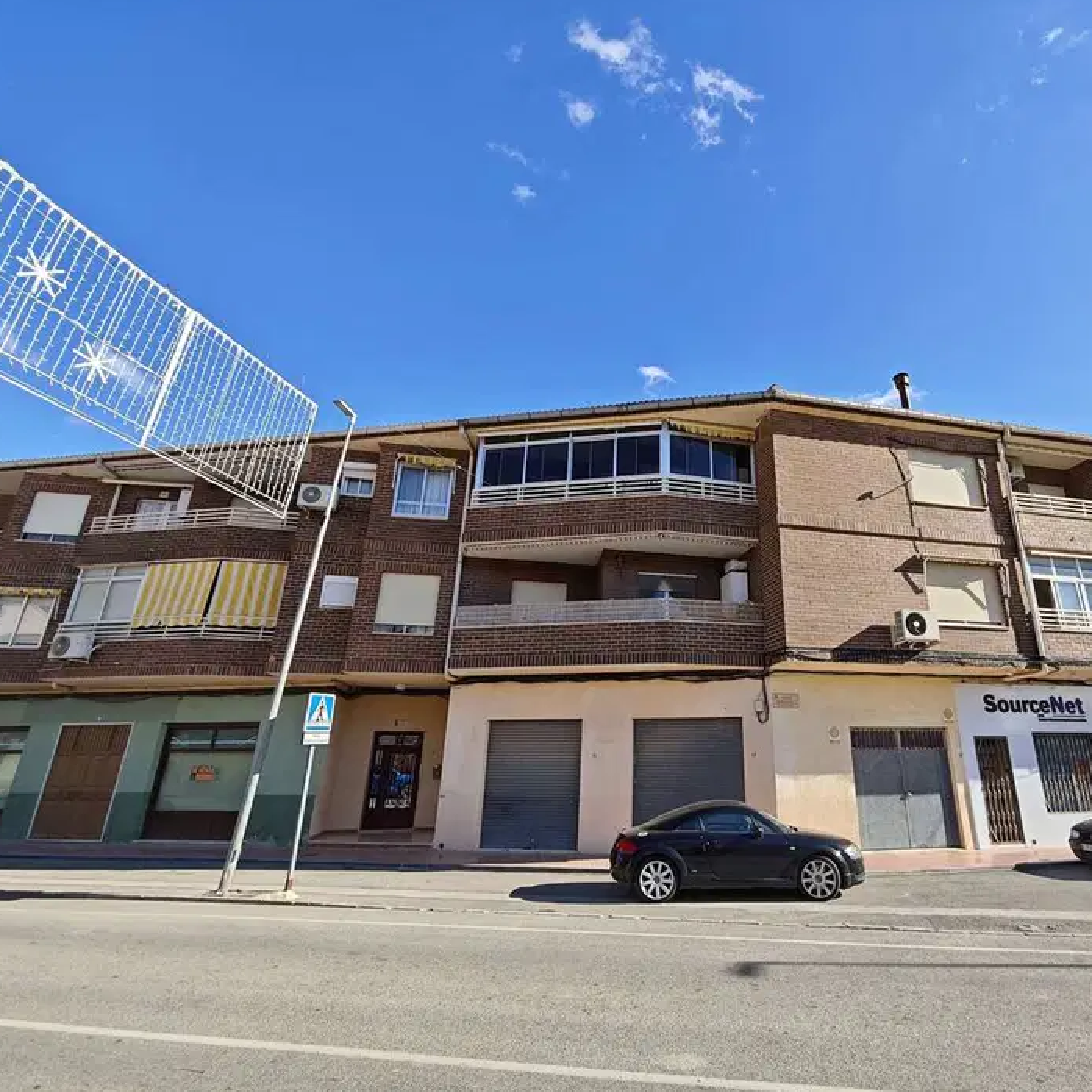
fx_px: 607
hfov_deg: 82.5
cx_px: 676
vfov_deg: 84.0
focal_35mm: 17
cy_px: 540
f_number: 2.2
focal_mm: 2.16
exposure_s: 1/399
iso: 50
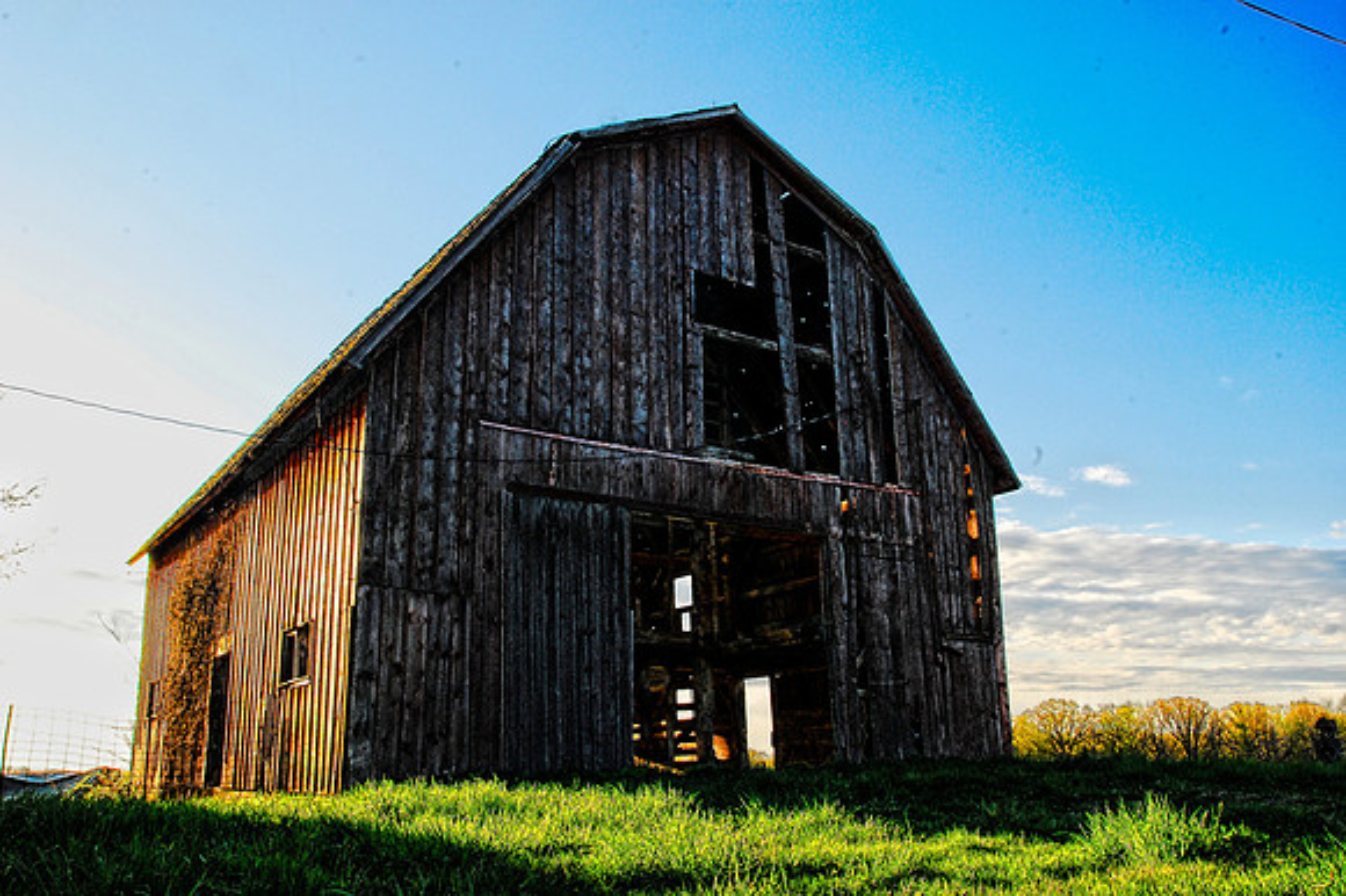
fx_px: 1121
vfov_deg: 43.6
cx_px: 673
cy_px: 448
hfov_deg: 62.0
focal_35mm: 30
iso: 250
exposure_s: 1/30
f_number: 22
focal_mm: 20
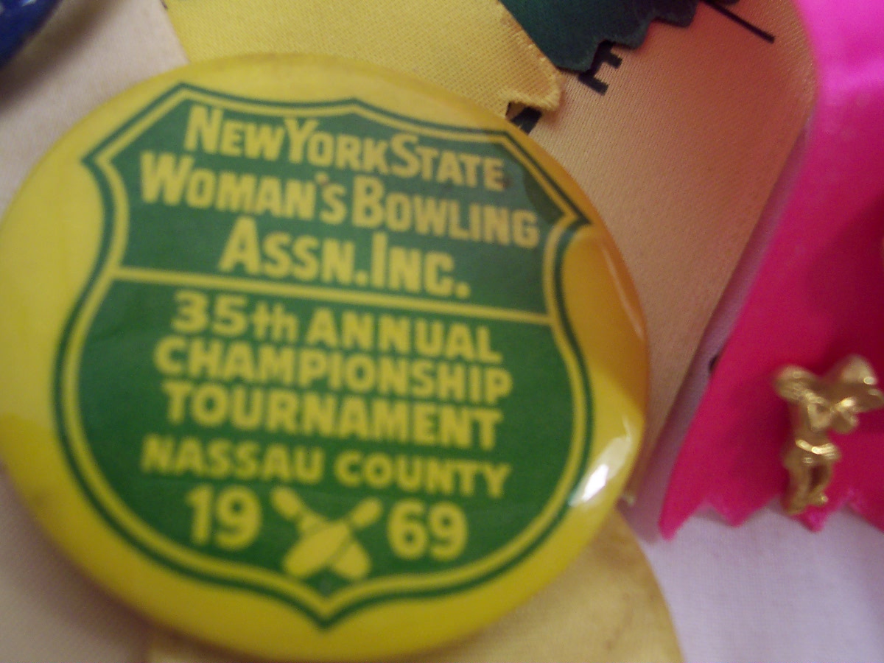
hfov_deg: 50.1
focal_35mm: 37
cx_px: 442
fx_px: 945
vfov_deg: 38.7
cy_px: 332
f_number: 2.8
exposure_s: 1/125
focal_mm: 5.6
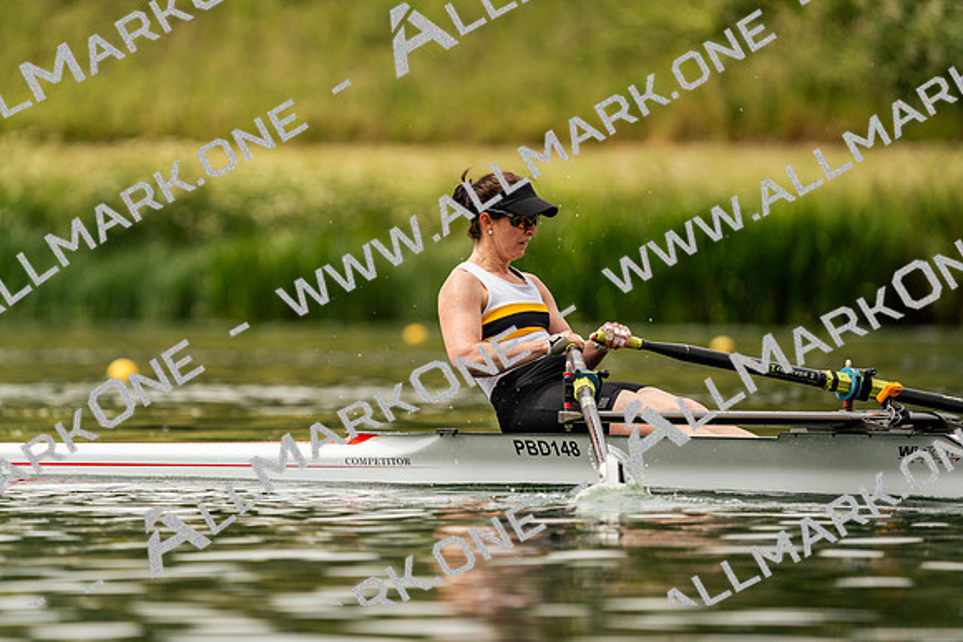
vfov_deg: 2.7
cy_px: 321
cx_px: 482
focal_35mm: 512
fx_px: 13699
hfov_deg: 4.0
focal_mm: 512
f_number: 6.3
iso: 320
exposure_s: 1/2000
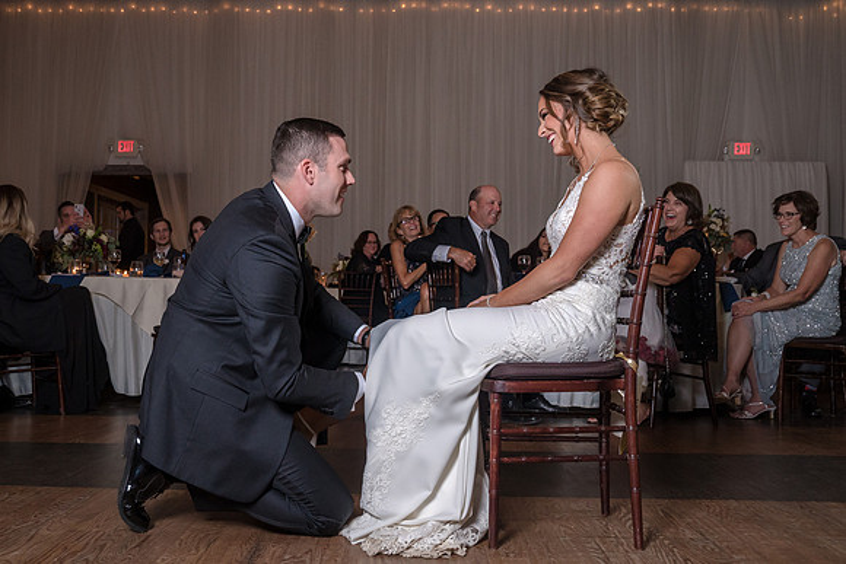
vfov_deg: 35.0
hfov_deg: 50.4
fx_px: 896
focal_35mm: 38
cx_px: 370
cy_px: 276
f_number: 5.6
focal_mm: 31
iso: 2000
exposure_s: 1/100
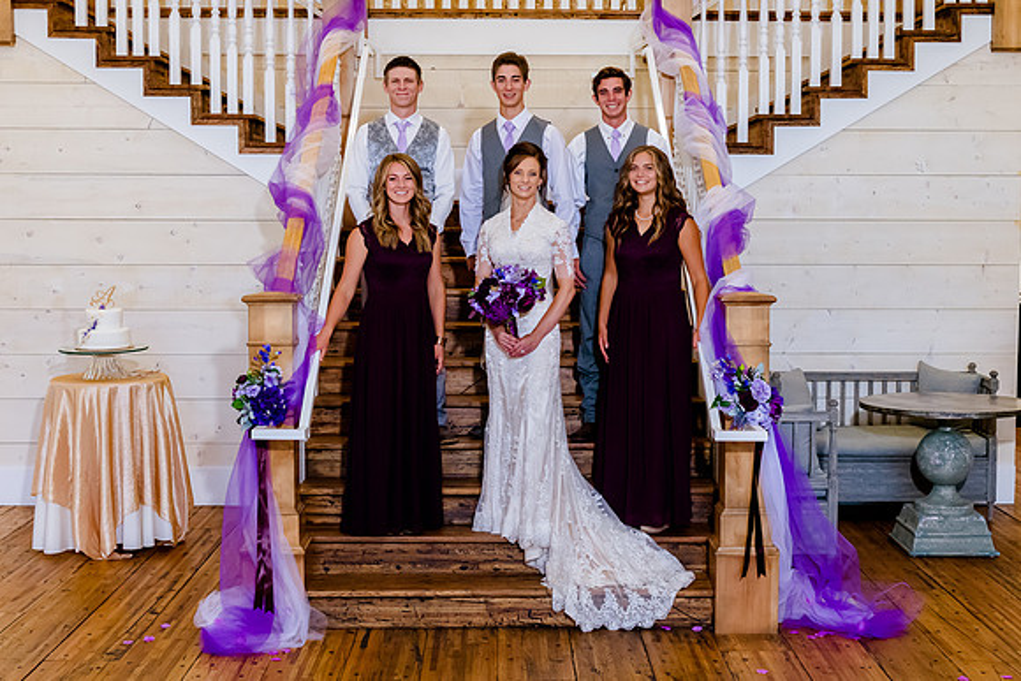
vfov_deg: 25.6
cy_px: 323
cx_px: 525
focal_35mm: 53
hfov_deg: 37.6
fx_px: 1501
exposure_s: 1/200
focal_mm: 40
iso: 2500
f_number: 6.3
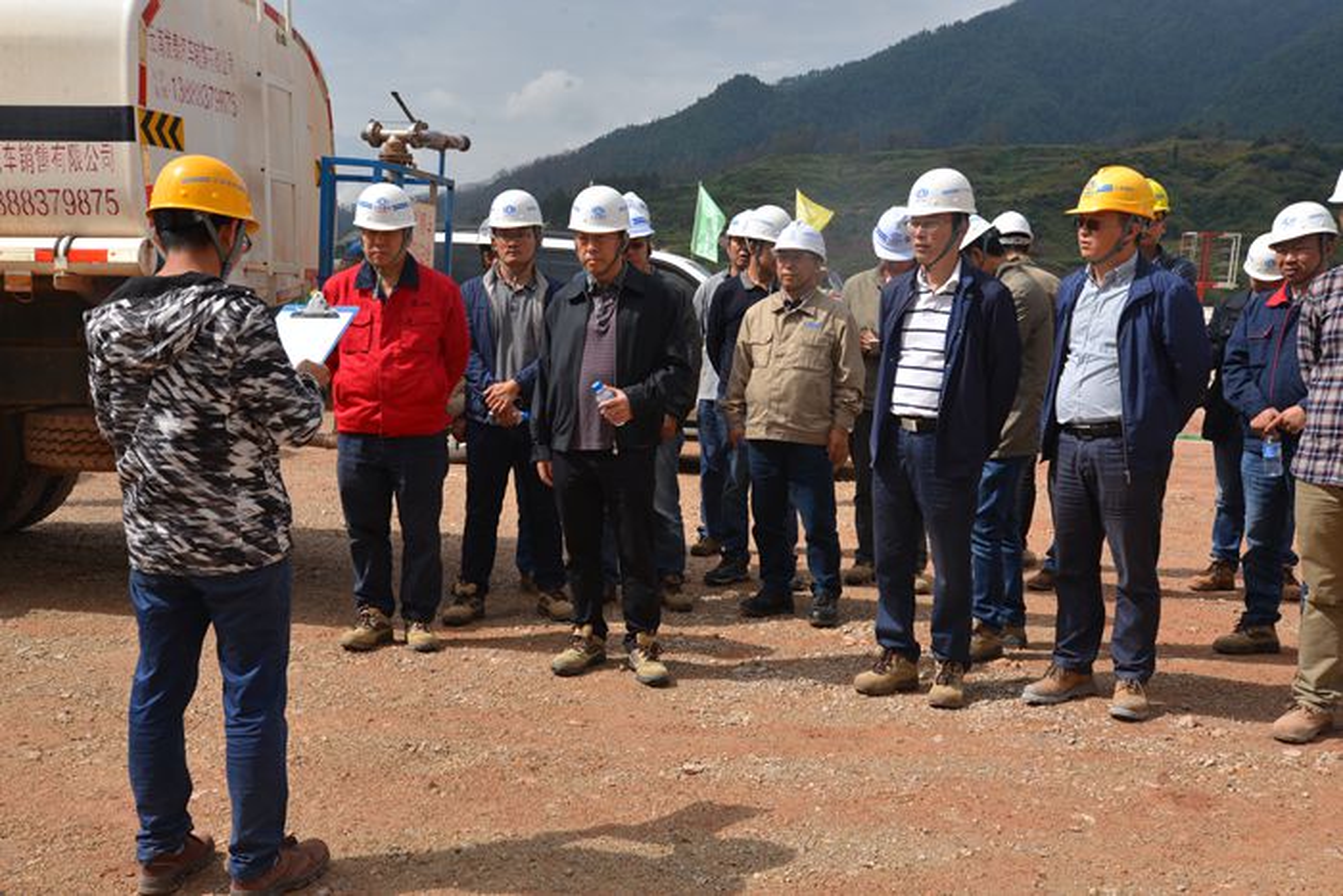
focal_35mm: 42
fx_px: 1567
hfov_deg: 46.4
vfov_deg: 31.9
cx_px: 672
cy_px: 448
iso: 100
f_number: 10
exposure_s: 1/200
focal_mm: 42
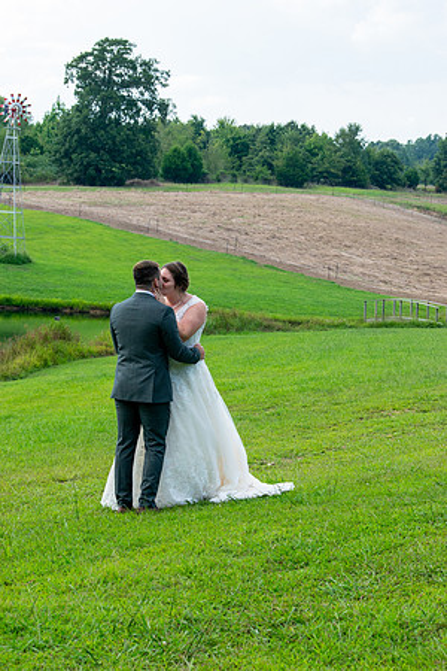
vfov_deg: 24.6
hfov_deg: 16.6
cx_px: 224
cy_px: 336
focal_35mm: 82
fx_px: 1536
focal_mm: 55
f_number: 8
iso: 200
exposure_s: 1/320
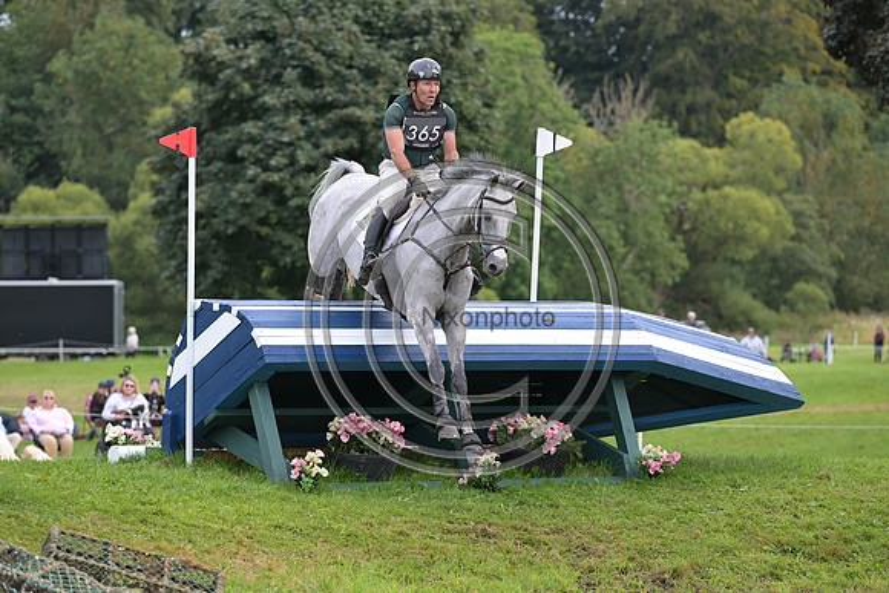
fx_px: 4940
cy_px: 296
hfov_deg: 10.3
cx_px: 444
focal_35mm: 200
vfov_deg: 6.9
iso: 1100
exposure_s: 1/1250
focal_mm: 200
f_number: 5.6
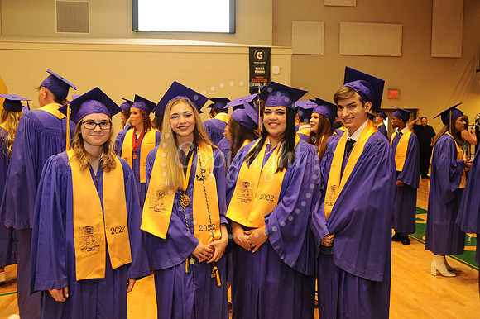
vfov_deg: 35.0
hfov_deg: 50.7
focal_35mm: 38
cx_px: 240
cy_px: 160
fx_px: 506
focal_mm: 38
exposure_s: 1/60
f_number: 5.6
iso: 1250
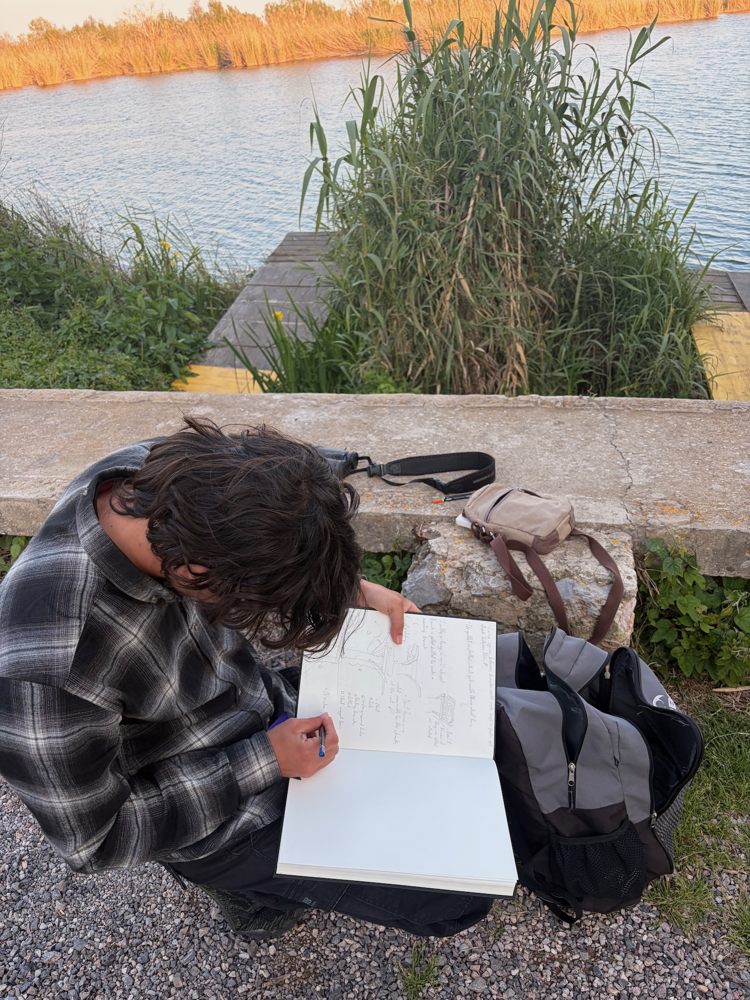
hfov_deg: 53.1
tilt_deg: -31.3
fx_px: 751
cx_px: 375
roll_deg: +6.4
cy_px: 500
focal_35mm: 26
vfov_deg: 67.3
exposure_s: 1/325
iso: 40
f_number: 1.6
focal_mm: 5.96
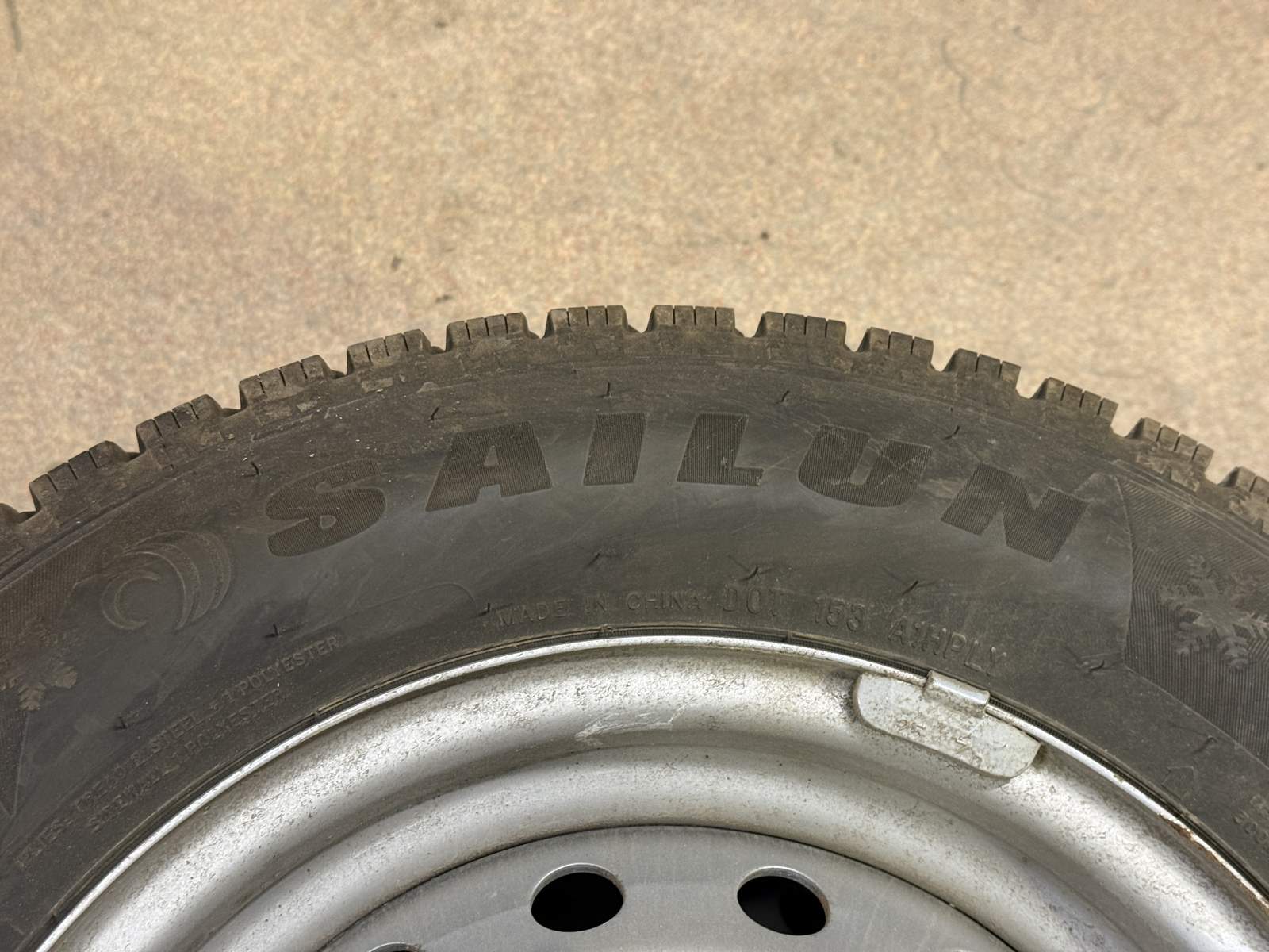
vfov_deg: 30.3
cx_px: 634
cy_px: 476
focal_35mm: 48
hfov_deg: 39.7
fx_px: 1760
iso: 200
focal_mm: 6.76
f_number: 1.78
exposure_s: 1/50
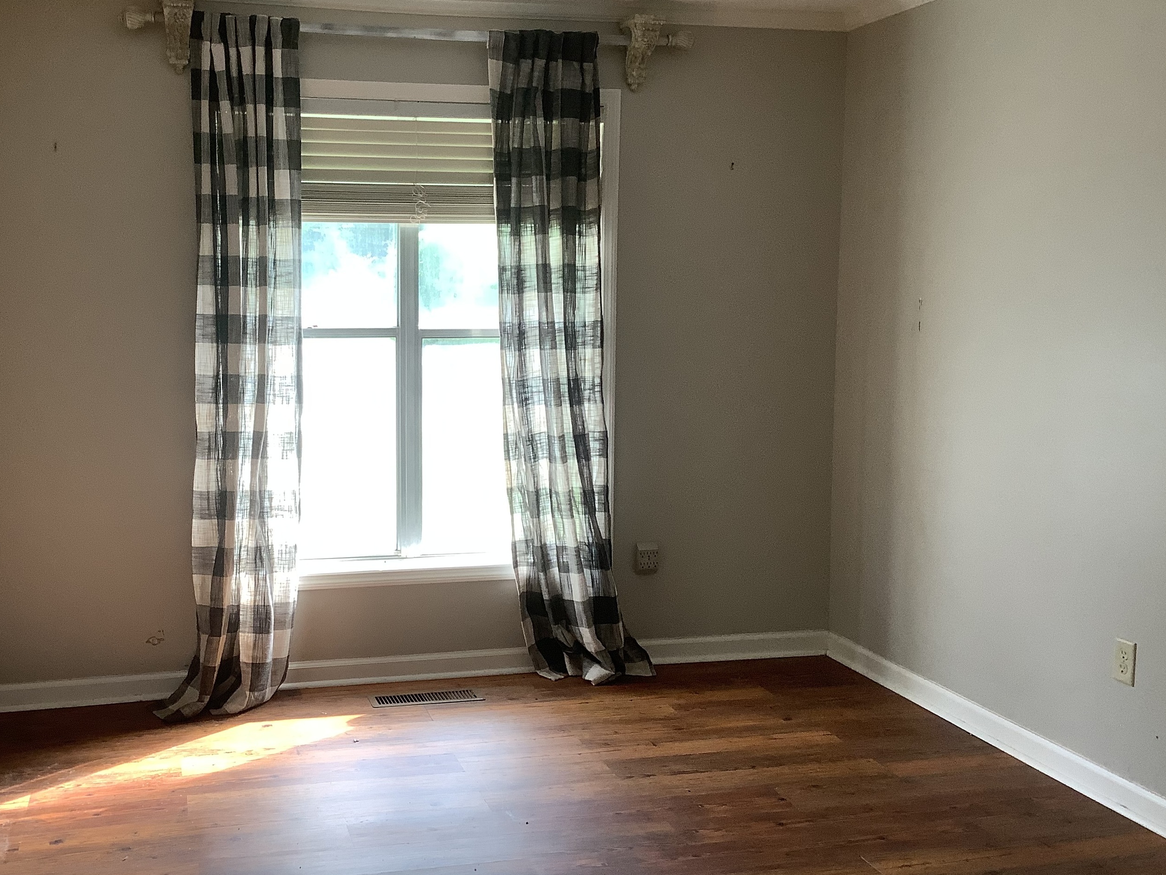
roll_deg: +0.4
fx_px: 1280
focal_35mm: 38
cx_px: 465
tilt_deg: -6.5
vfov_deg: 37.7
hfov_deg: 48.7
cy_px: 423
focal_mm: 3.3
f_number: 2.4
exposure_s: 1/60
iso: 64
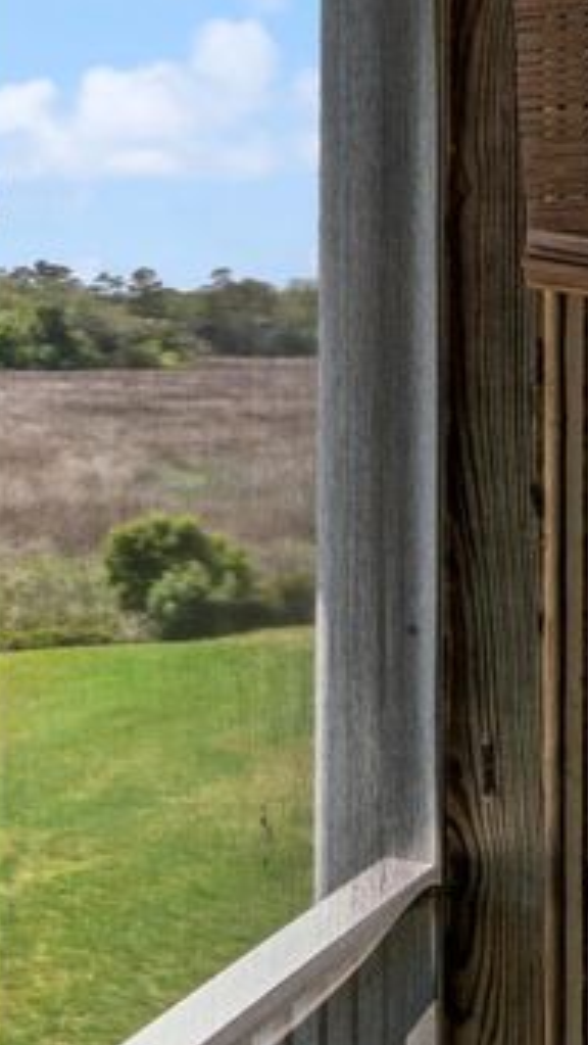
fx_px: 1745
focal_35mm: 63
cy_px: 501
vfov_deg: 33.3
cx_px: -671
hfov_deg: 14.8
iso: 250
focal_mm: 20
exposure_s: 1/250
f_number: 8
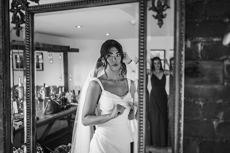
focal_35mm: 35
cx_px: 115
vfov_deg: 37.8
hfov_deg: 54.5
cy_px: 76
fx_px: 223
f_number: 2
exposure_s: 1/200
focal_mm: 35
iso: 400
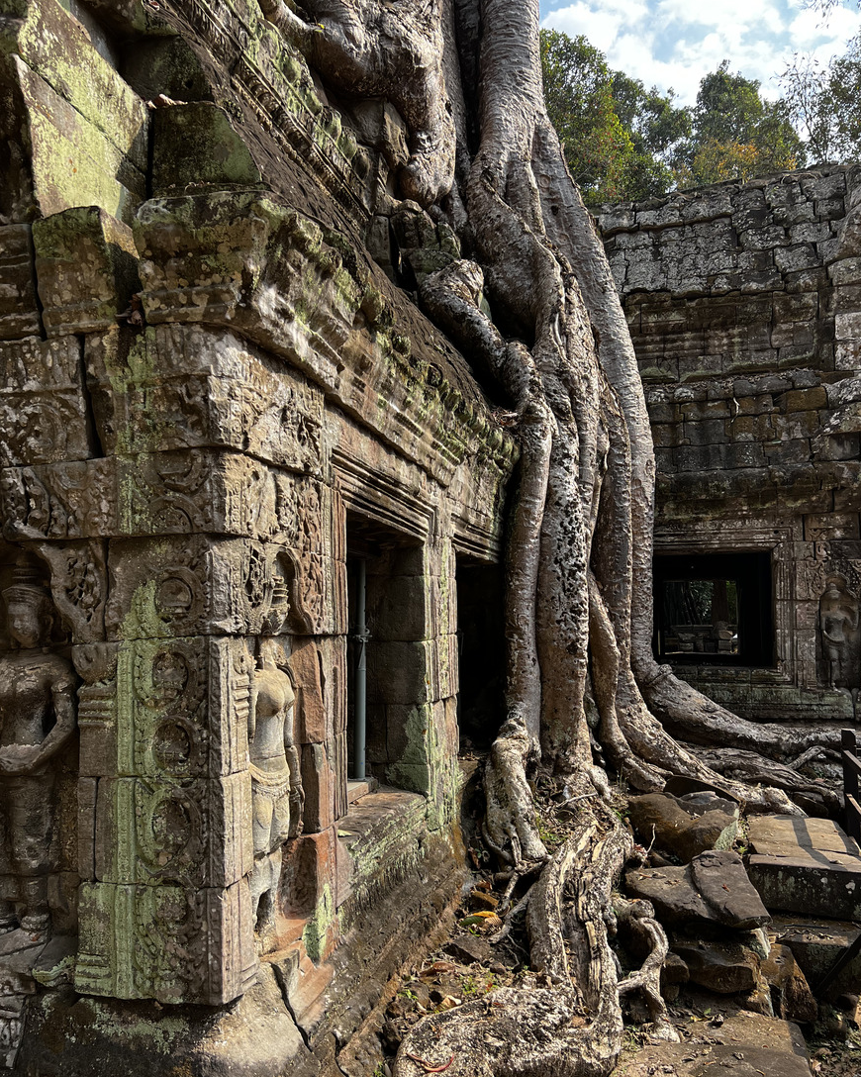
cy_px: 593
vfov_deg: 62.1
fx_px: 892
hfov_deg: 51.5
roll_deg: +0.6
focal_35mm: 28
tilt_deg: +2.2
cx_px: 429
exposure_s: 1/1196
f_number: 1.5
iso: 50
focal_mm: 5.7
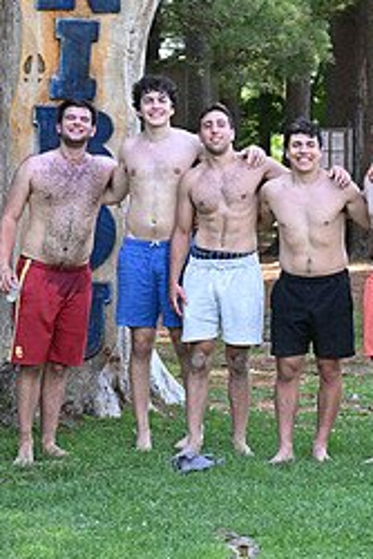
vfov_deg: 11.9
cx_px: 229
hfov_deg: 8.0
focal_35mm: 172
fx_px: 2669
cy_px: 67
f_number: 4.5
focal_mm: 74
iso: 640
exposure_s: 1/640
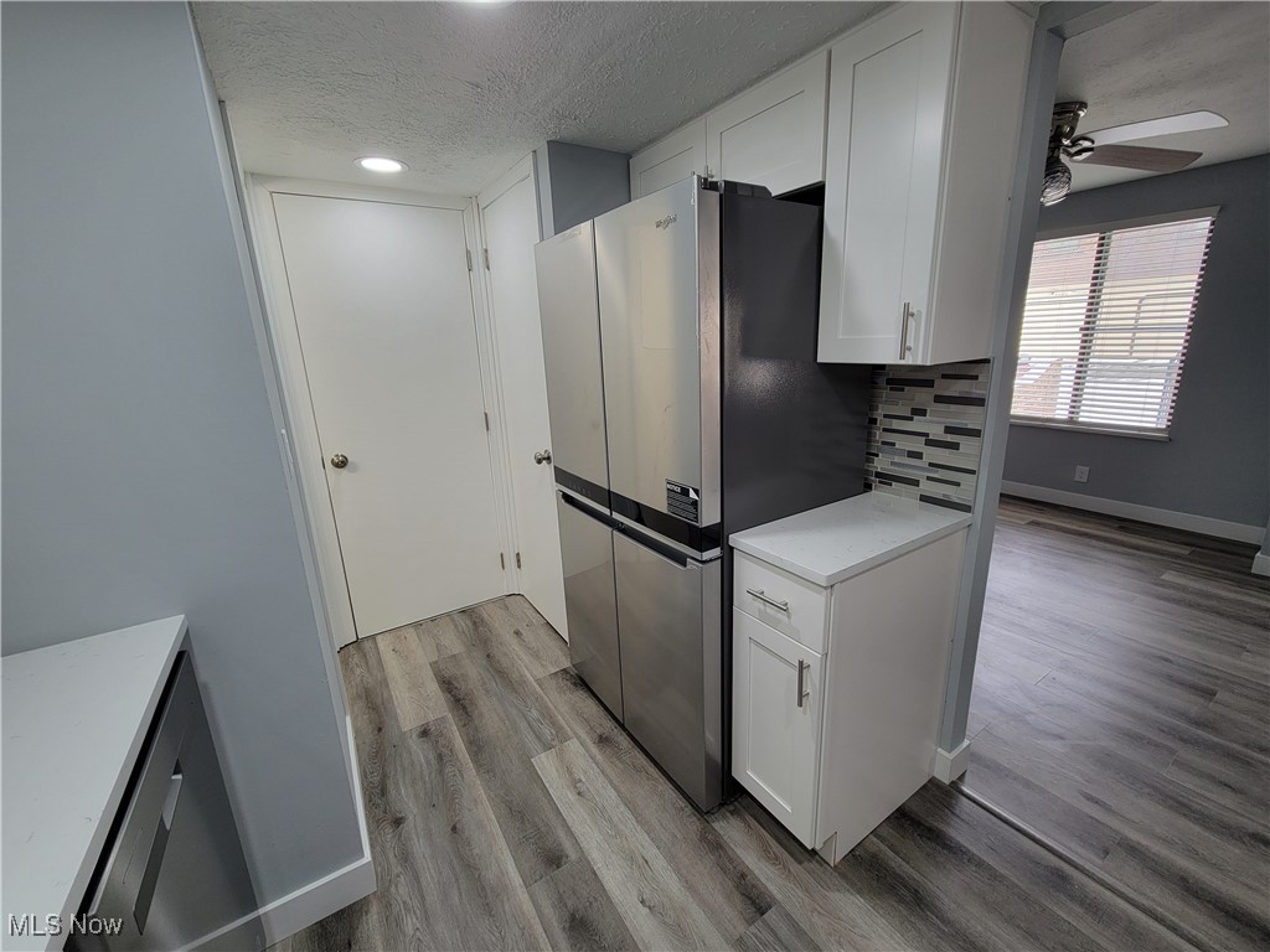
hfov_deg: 106.2
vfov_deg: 89.9
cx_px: 635
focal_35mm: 13
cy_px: 476
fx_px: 477
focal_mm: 2.2
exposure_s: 1/60
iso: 100
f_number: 2.2
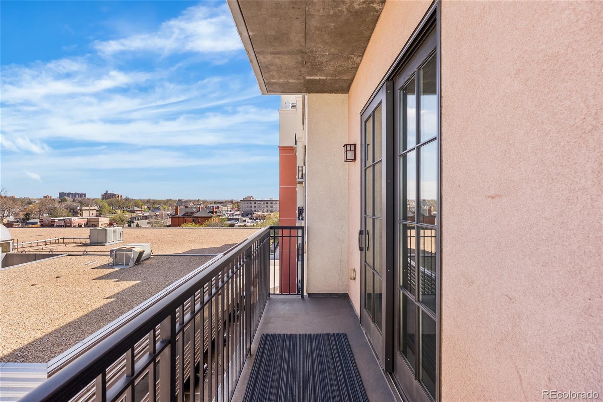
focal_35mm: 16
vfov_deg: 73.8
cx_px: 302
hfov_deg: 96.7
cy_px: 201
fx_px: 268
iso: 200
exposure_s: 1/80
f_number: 8
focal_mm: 16
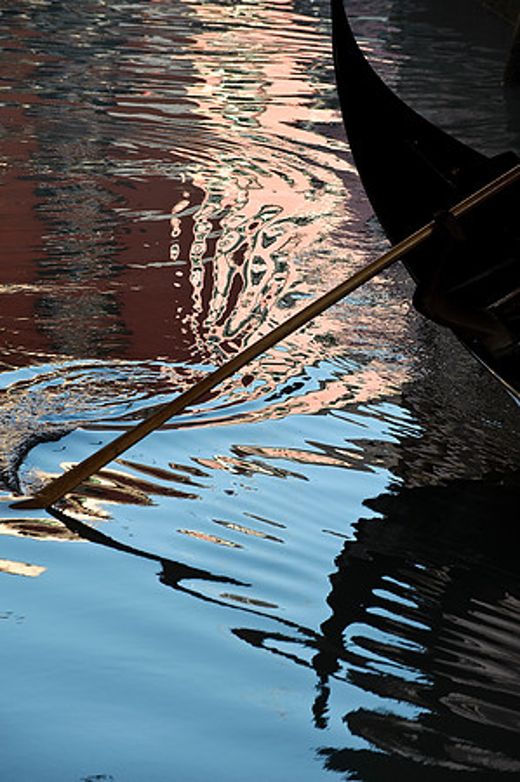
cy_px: 391
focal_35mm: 145
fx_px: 3149
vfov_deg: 14.2
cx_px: 260
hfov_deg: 9.4
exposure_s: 1/320
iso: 800
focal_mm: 145
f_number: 8
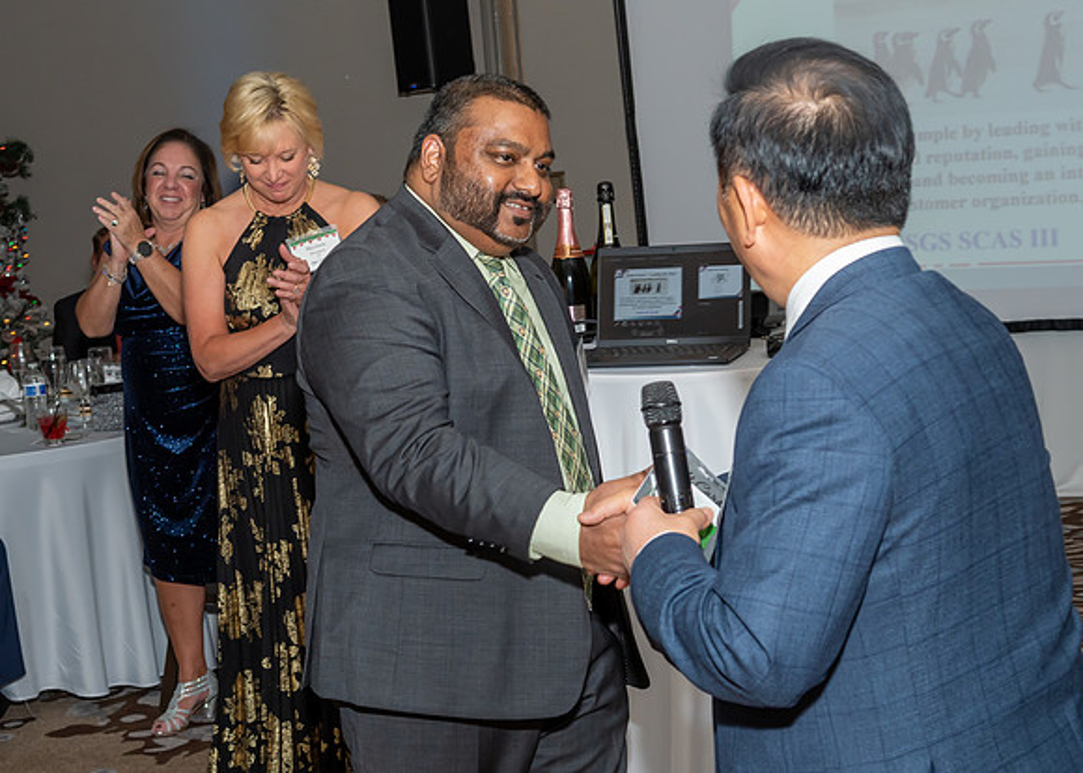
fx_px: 2015
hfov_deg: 30.1
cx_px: 529
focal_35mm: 66
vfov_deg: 21.7
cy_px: 377
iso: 400
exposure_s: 1/250
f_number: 6.3
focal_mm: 35
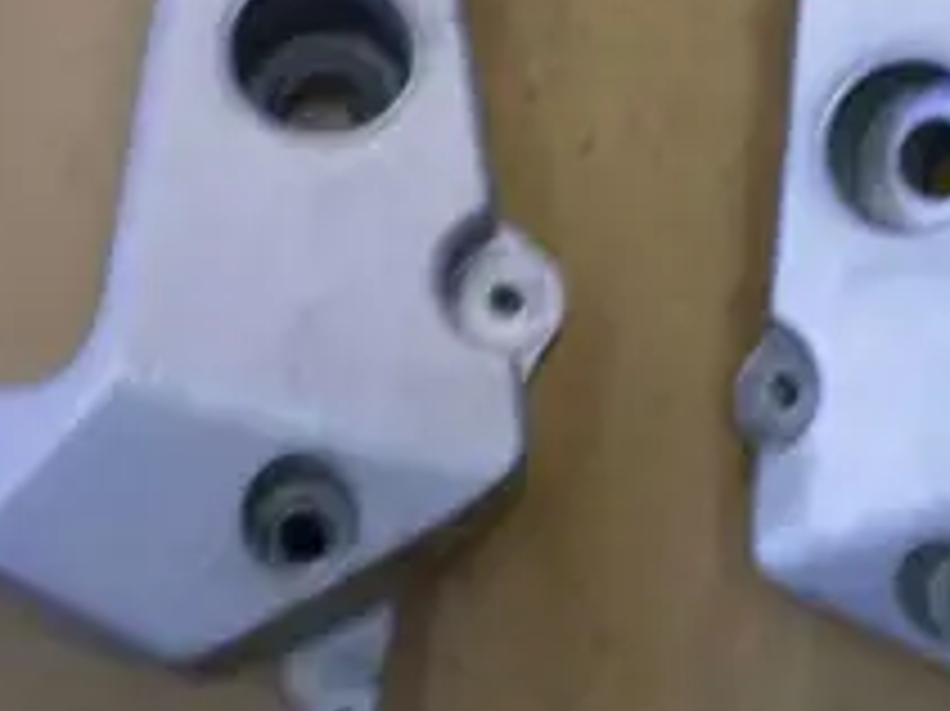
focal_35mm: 82
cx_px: 653
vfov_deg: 17.7
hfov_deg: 23.7
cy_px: 76
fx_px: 2249
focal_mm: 6.3
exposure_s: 1/25
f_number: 3.1
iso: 125
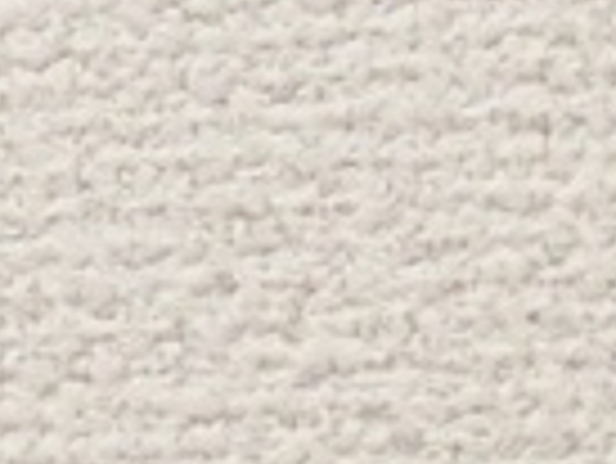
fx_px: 6358
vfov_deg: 4.0
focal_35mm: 357
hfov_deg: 5.4
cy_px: 1482
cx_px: -827
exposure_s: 1/100
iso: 374
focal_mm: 5.43
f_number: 1.89
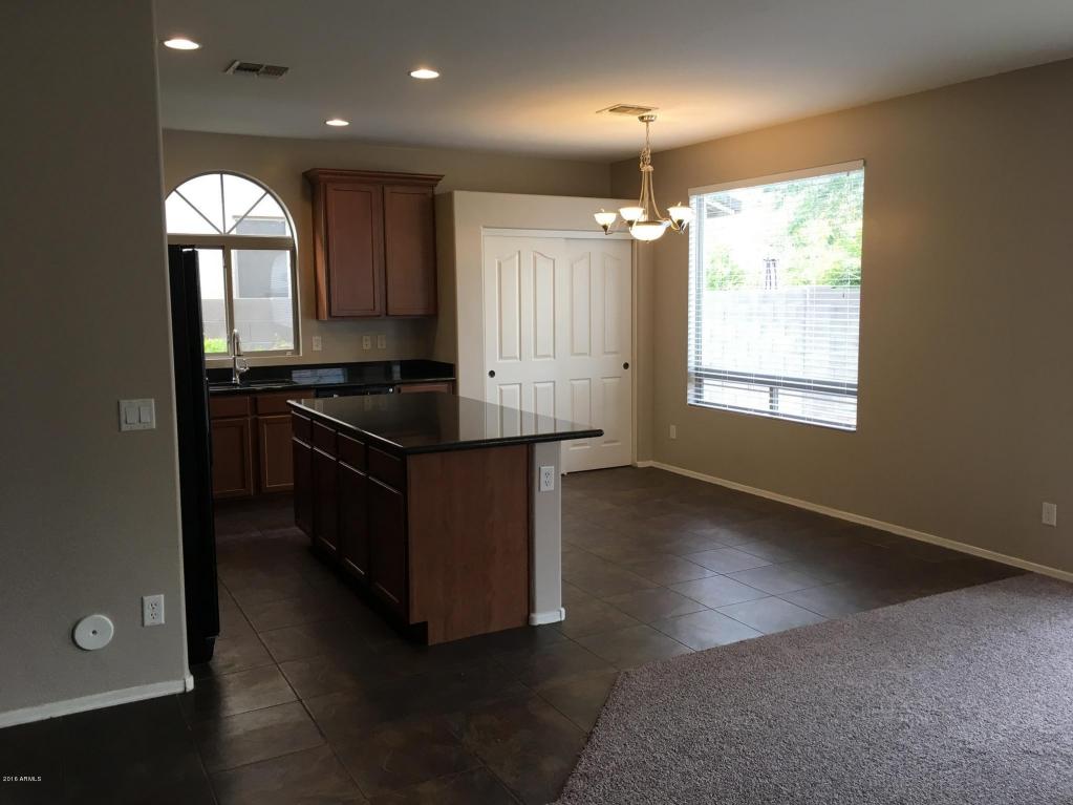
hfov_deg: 61.7
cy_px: 402
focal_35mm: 29
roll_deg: +0.2
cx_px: 536
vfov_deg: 48.2
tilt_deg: -5.1
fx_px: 899
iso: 25
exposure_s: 1/30
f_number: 2.2
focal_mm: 4.15
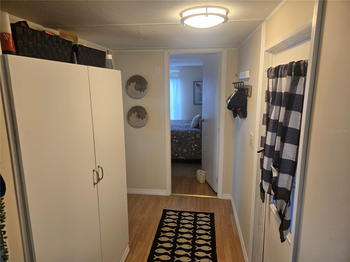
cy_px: 131
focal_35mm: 23
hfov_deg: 73.9
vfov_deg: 58.9
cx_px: 175
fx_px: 233
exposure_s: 1/120
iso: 160
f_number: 1.8
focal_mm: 5.4
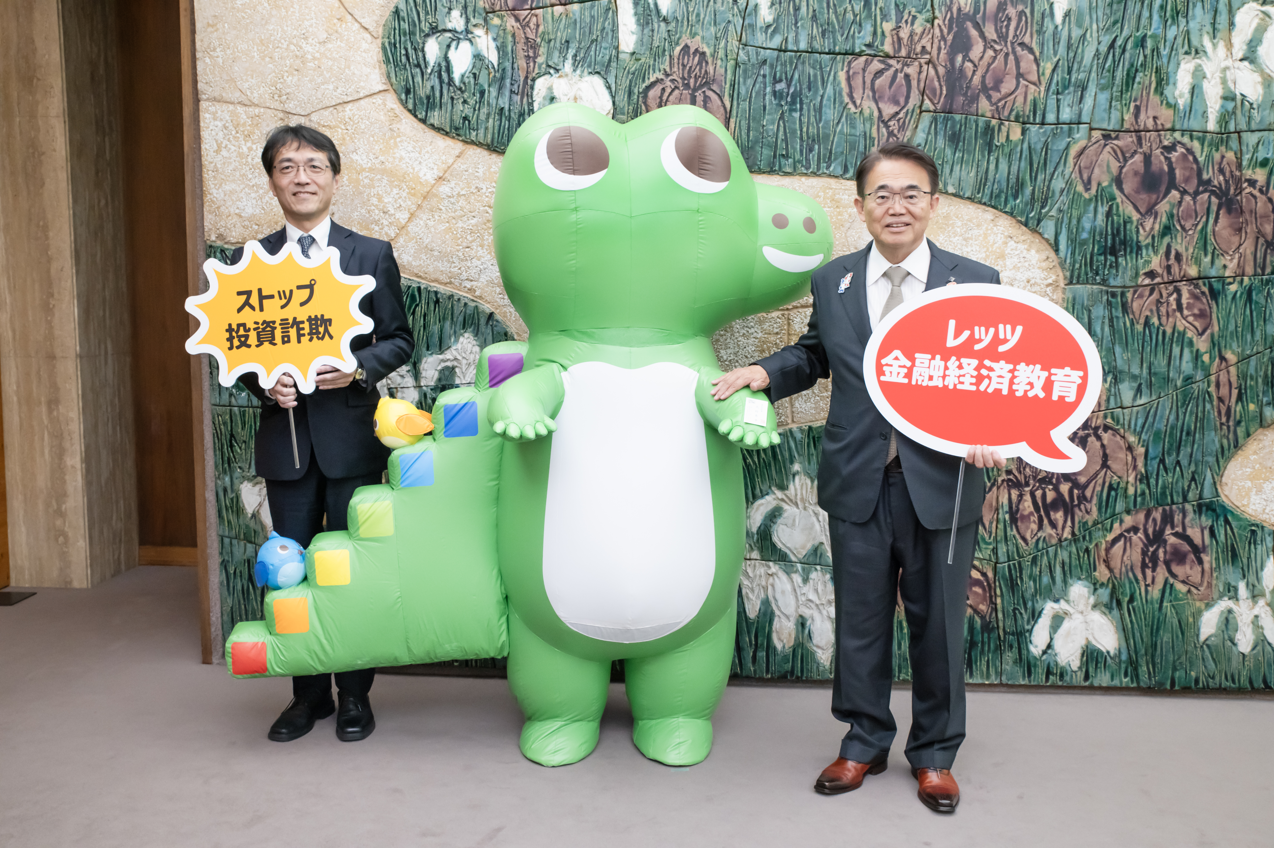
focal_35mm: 34
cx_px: 637
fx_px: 1202
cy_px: 424
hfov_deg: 55.8
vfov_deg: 38.8
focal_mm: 34
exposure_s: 1/160
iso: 2500
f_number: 9
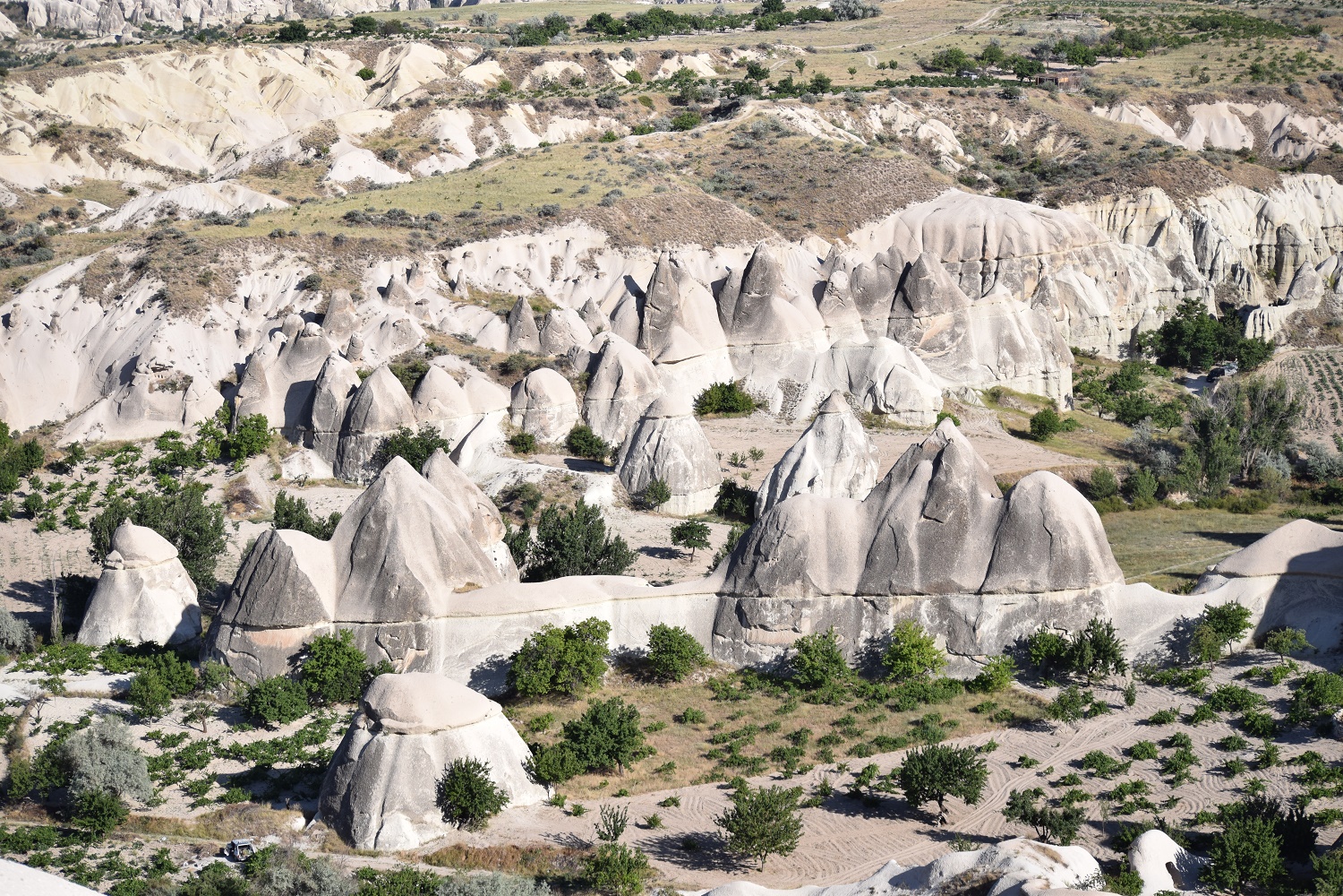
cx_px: 672
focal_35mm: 82
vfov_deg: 16.6
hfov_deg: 24.6
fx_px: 3077
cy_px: 448
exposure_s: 1/4000
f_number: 4
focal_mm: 55
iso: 400
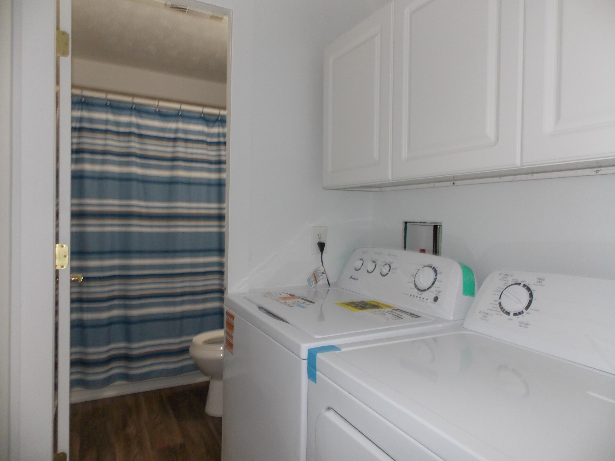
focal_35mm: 23
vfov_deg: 58.9
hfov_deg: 73.9
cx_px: 308
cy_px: 230
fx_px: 409
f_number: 3.1
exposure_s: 1/30
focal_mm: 4
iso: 200
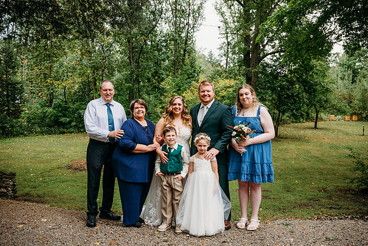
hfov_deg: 60.3
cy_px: 123
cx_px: 184
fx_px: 317
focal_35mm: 31
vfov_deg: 42.3
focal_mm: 31
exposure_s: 1/400
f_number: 5
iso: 200
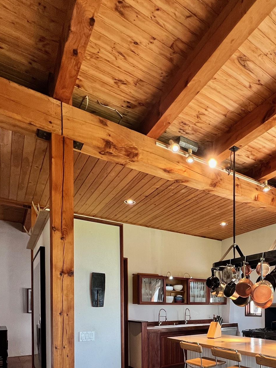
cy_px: 309
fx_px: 255
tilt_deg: -0.9
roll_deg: -0.3
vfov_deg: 63.5
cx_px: 219
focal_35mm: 24
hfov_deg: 53.2
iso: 200
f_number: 1.8
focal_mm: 1.57
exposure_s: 1/99
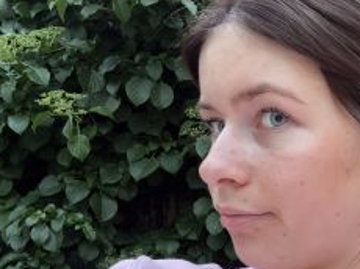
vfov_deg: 31.1
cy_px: 224
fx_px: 468
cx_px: 310
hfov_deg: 39.7
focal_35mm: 45
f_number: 1.9
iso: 200
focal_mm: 2.69
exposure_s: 1/60
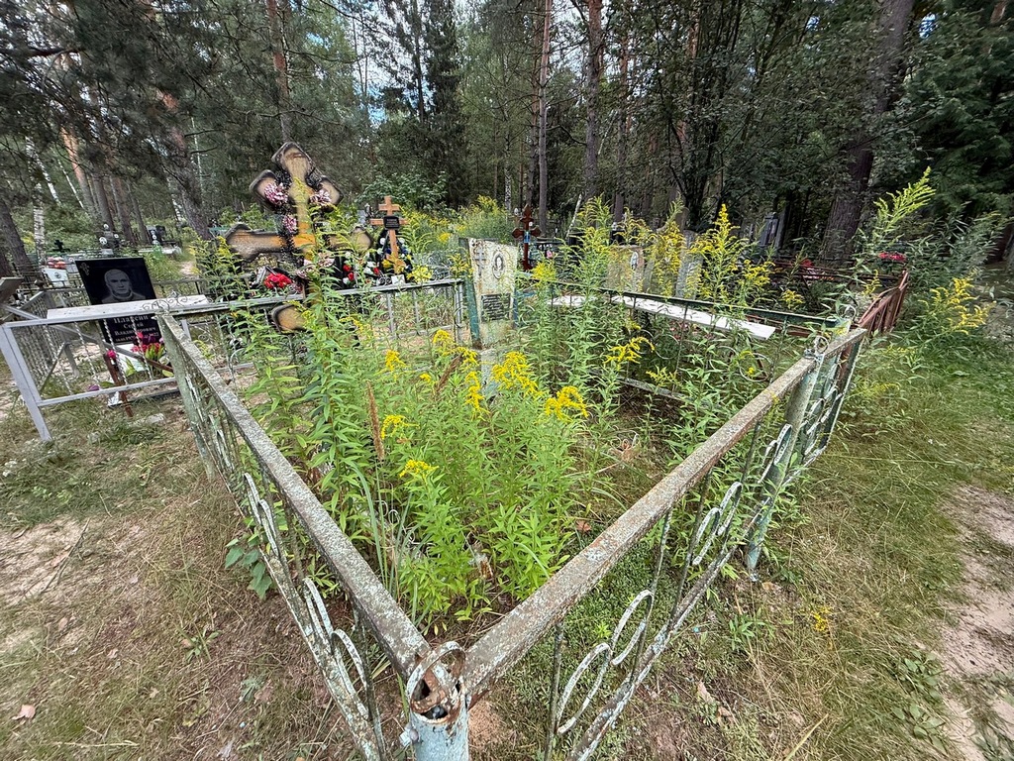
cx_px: 507
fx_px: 410
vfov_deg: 85.7
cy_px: 380
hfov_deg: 102.1
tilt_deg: -12.7
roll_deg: -2.1
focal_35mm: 14
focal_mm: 2.22
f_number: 2.2
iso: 50
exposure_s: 1/259
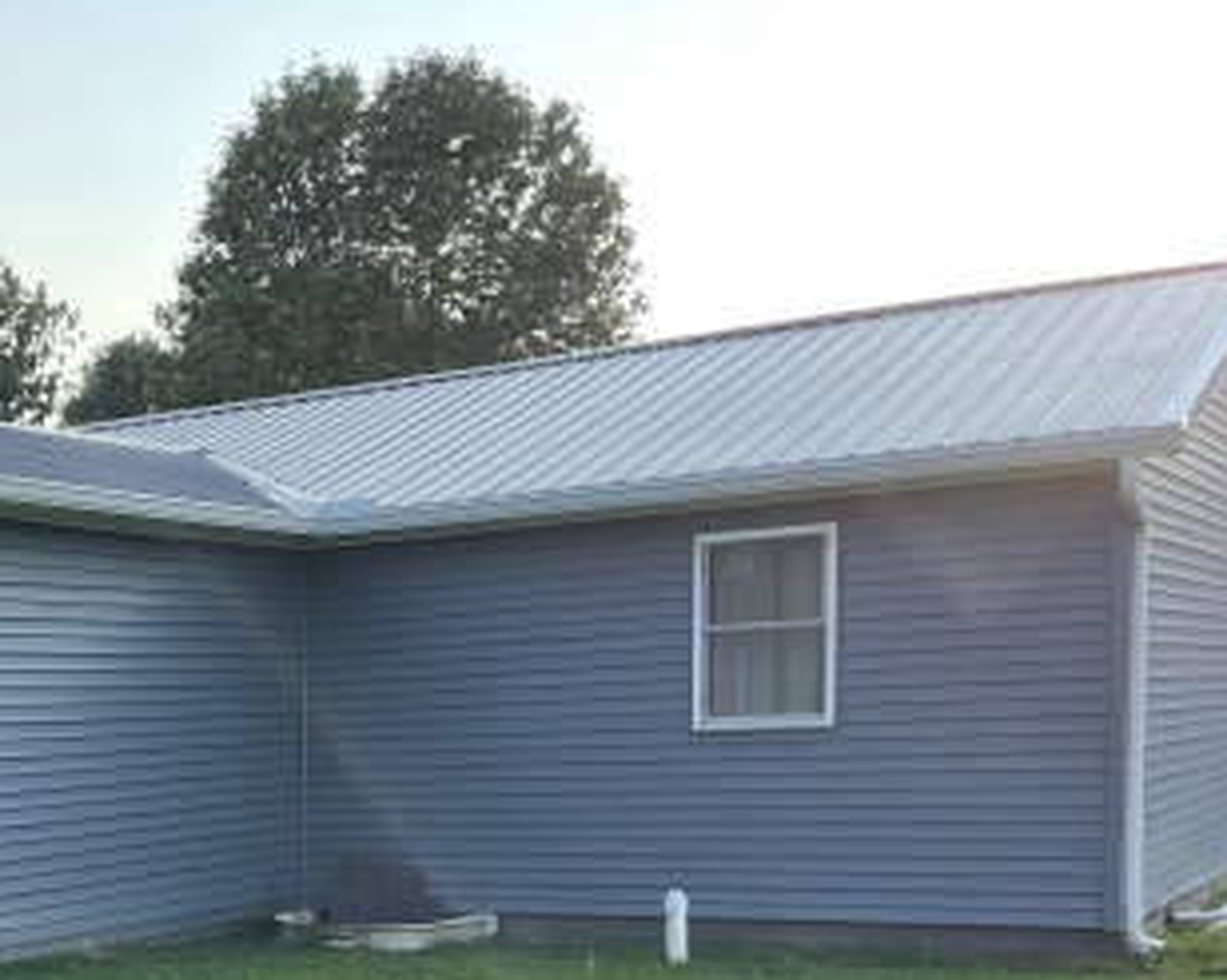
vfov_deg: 26.3
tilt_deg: -6.6
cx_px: 42
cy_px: 944
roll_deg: +2.1
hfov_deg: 31.9
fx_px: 1996
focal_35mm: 55
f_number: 1.6
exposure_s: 1/818
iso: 32
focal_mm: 4.2
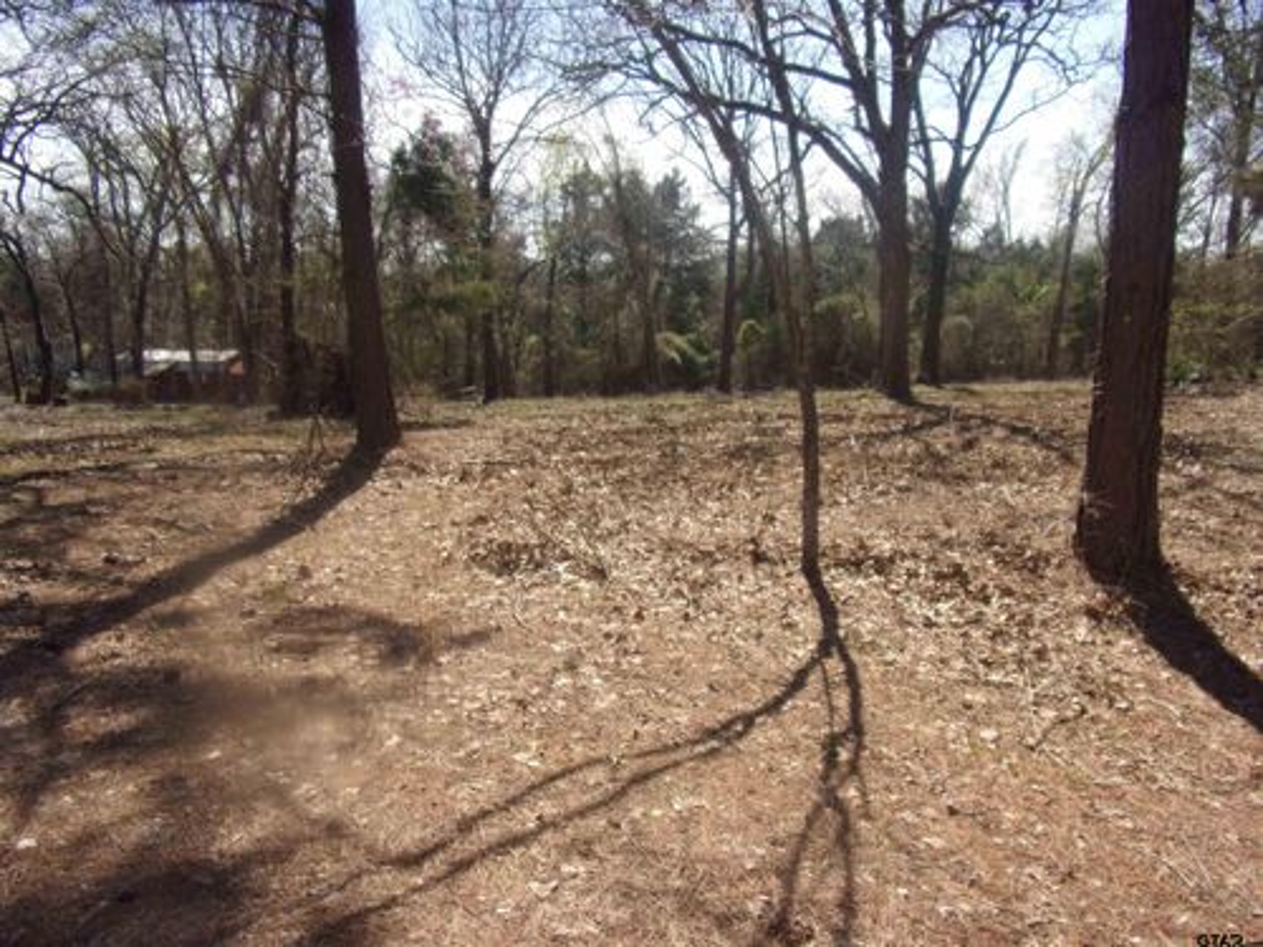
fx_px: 876
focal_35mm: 24
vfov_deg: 56.8
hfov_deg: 71.6
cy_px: 474
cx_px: 632
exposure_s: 1/640
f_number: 3.3
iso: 80
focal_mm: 4.3
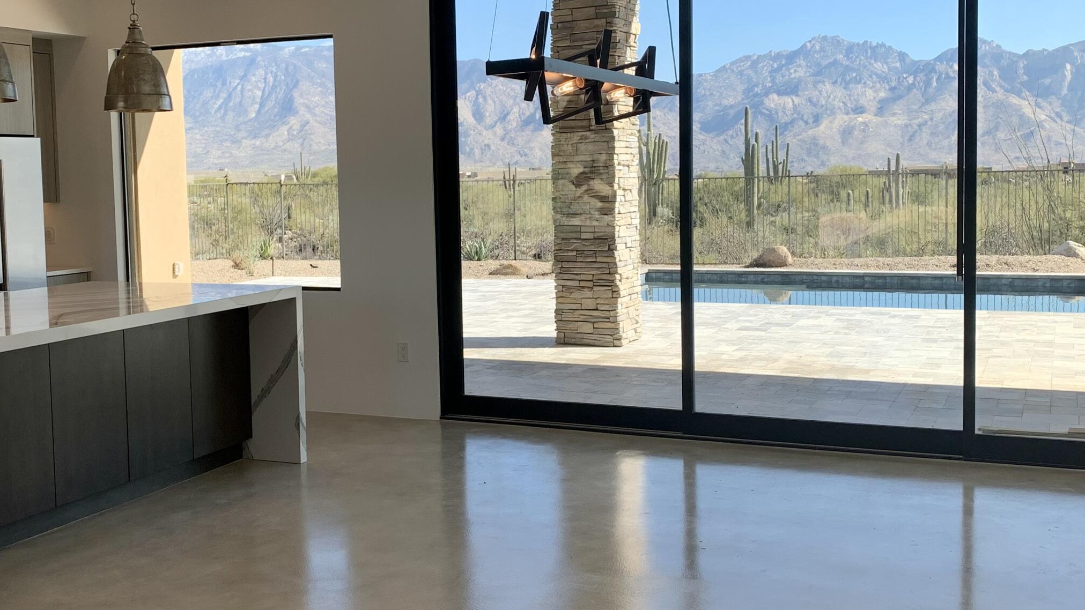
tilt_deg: -5.3
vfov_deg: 28.3
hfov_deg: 48.3
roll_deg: +1.3
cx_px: 479
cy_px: 271
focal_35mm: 42
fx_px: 1208
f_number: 1.8
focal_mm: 4.25
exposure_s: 1/601
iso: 25
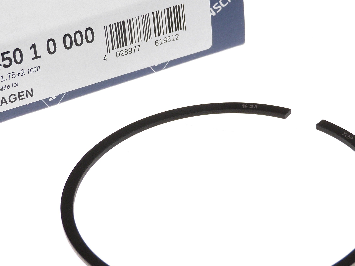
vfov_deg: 11.0
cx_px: 206
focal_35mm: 135
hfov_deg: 14.6
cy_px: 131
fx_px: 1384
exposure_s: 1/80
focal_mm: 15.1
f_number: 3.4
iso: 100
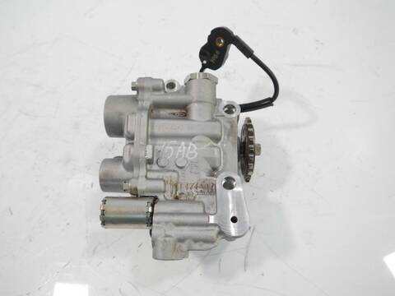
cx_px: 198
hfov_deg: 63.4
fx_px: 320
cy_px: 148
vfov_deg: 49.7
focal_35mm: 28
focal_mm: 14
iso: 400
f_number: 3.5
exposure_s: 1/60
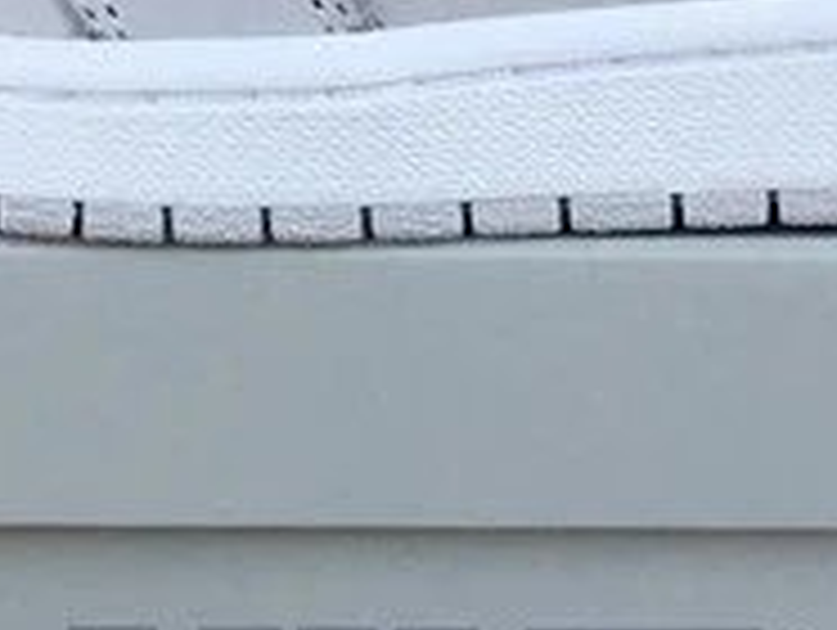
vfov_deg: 9.7
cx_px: 468
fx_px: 3632
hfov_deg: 13.1
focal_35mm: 150
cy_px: -214
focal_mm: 3.3
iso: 25
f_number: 2.4
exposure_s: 1/482
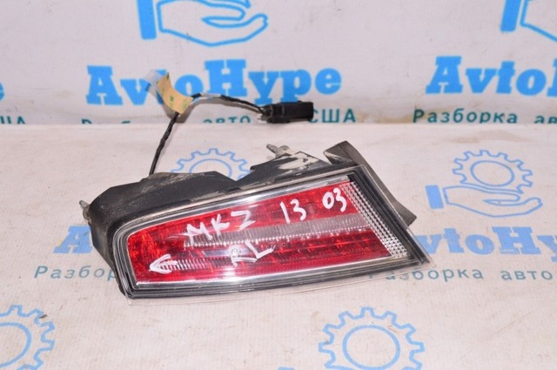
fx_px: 719
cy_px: 185
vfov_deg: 28.9
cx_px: 278
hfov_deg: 42.4
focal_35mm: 46
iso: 1600
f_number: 8
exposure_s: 1/200
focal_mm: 31
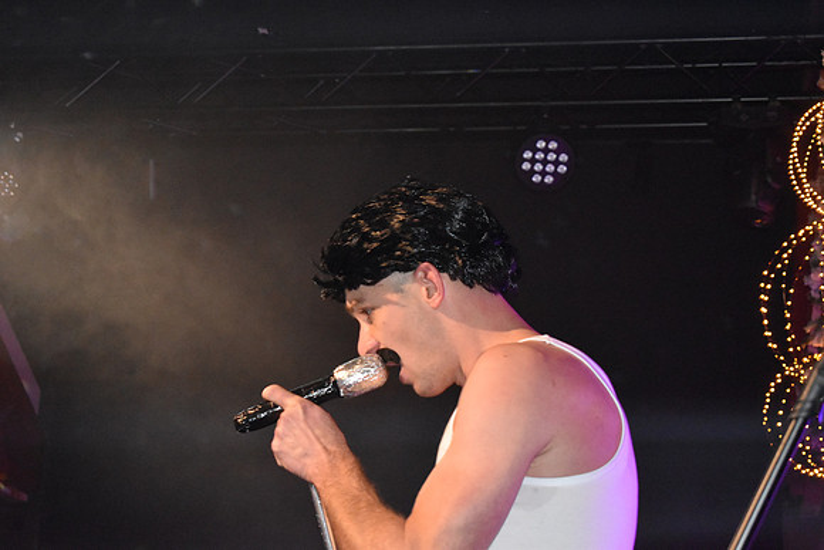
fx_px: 1786
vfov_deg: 17.5
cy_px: 275
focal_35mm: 78
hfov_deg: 26.0
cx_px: 412
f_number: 5.6
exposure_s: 1/60
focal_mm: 52
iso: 6400
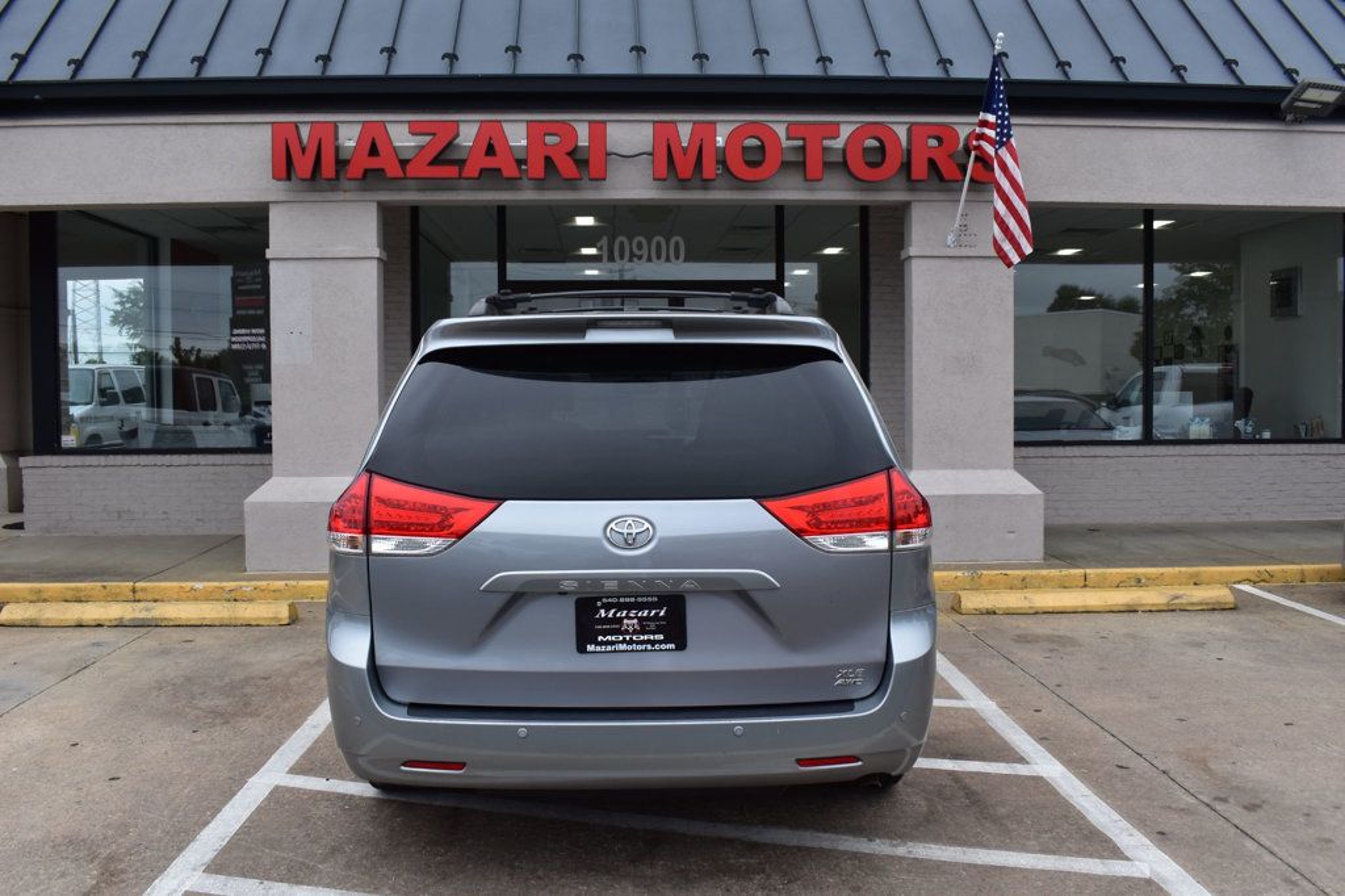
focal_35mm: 32
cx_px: 672
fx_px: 1176
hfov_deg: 59.5
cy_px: 448
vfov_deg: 41.7
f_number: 10
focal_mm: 21
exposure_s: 1/200
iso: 400
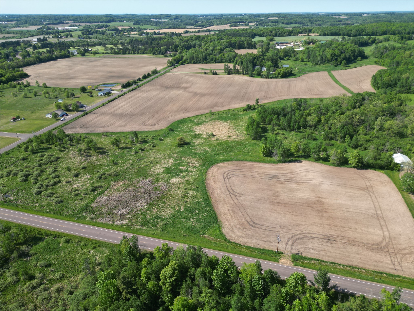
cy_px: 156
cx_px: 207
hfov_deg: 71.6
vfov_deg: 56.8
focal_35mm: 24
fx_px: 287
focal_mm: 6.72
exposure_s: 1/1600
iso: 100
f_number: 1.7
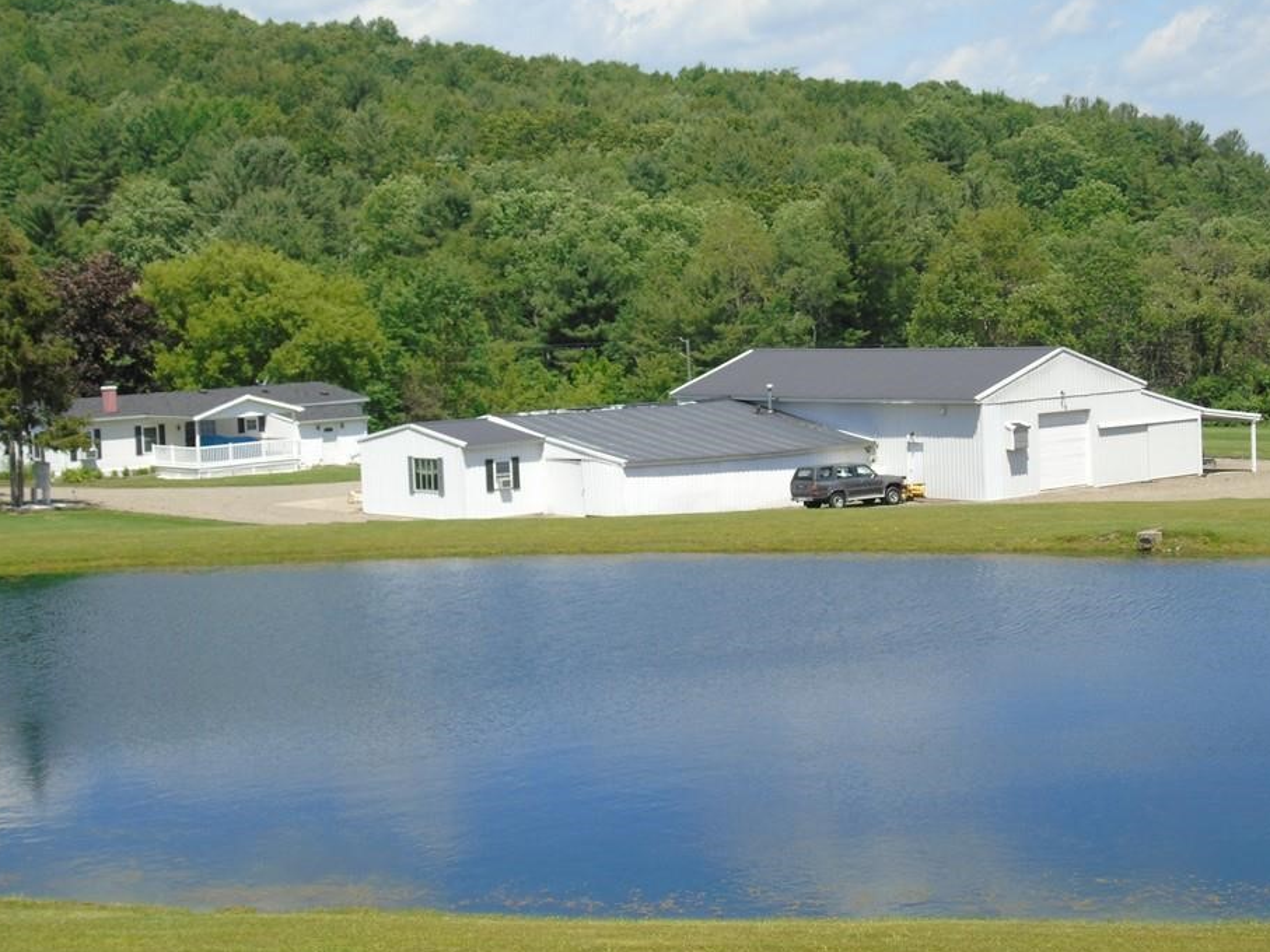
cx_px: 660
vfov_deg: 21.0
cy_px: 476
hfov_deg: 27.8
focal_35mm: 70
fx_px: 2568
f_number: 4.5
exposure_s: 1/500
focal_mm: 11
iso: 80
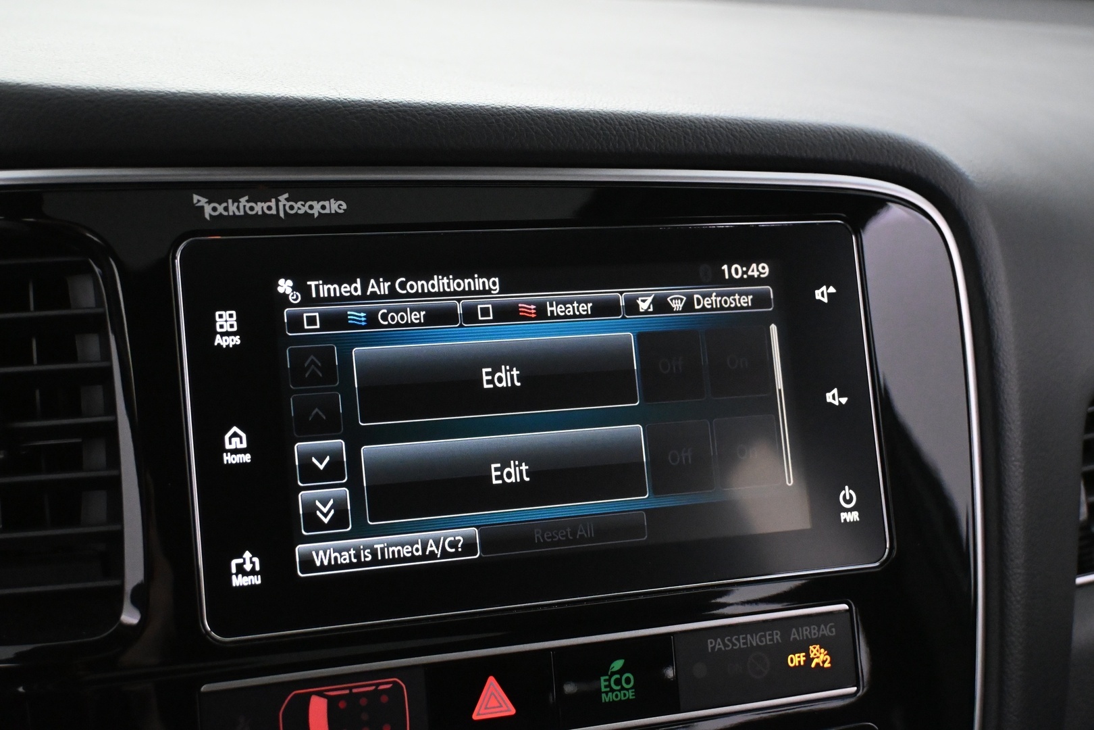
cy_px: 365
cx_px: 547
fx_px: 1641
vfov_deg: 25.1
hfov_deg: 36.9
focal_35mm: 54
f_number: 5.3
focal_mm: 36
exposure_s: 1/60
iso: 6400
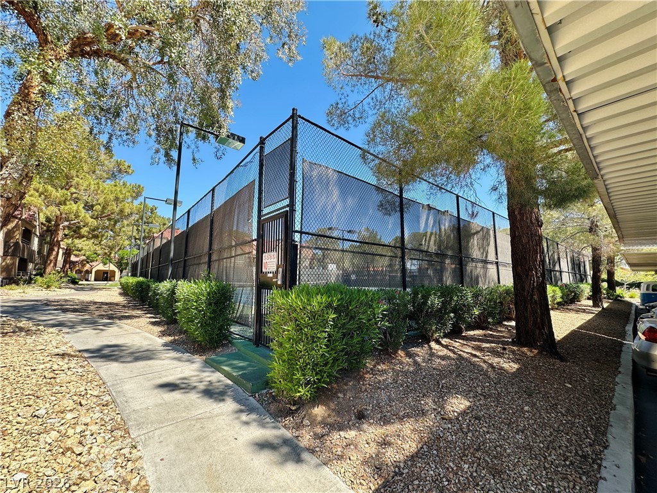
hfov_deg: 102.1
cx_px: 328
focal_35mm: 14
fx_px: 266
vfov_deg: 85.7
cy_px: 246
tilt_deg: +7.5
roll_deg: -0.5
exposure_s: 1/390
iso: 40
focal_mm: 2.22
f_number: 2.2
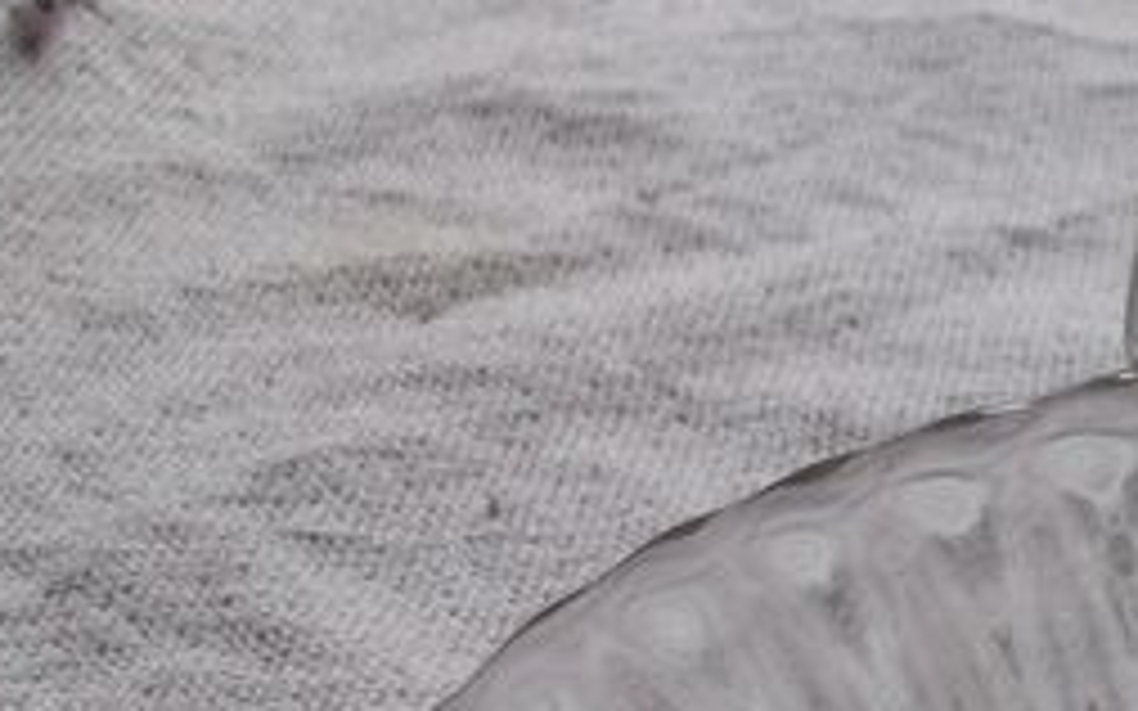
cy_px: 572
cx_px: 1750
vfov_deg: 9.8
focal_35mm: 134
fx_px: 4155
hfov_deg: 14.5
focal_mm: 5.7
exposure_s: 1/86.6
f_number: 2.9
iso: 80
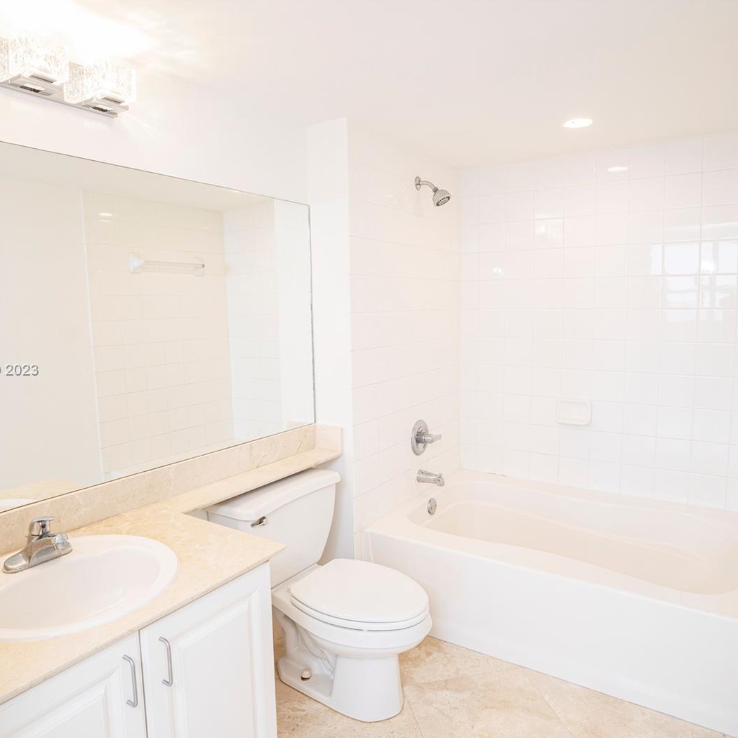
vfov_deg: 69.6
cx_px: 375
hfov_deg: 69.6
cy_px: 371
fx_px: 531
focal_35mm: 22
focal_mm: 17
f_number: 6.3
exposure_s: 1/60
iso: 500
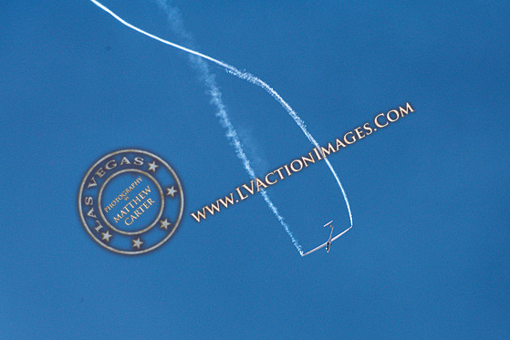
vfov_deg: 2.4
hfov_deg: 3.5
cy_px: 247
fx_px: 8275
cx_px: 326
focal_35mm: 584
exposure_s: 1/640
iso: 160
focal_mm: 400
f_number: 10
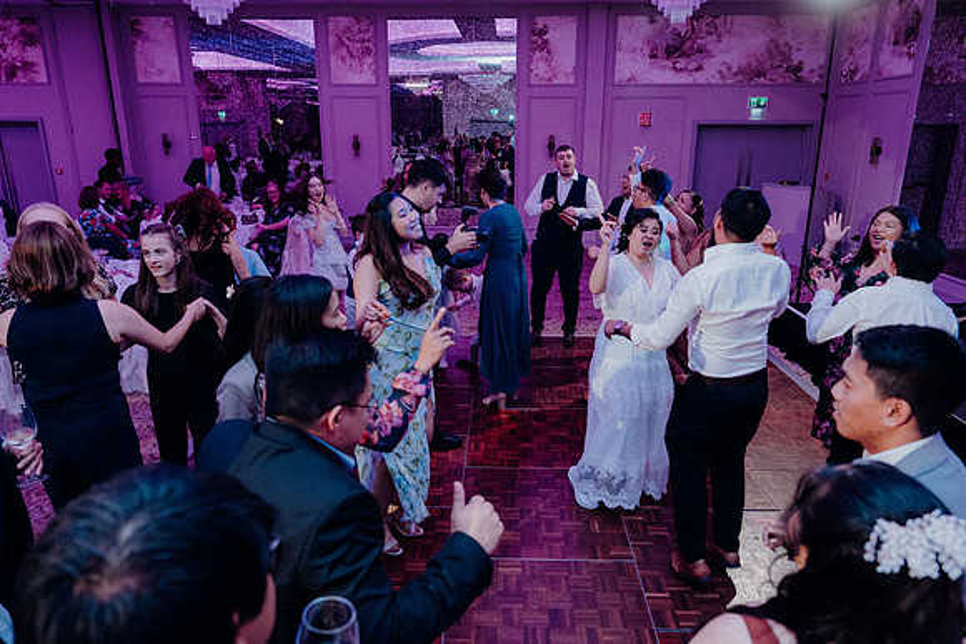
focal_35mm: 24
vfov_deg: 53.2
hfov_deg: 73.7
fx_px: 644
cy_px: 322
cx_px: 483
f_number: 3.5
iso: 3200
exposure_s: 1/160
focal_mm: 24
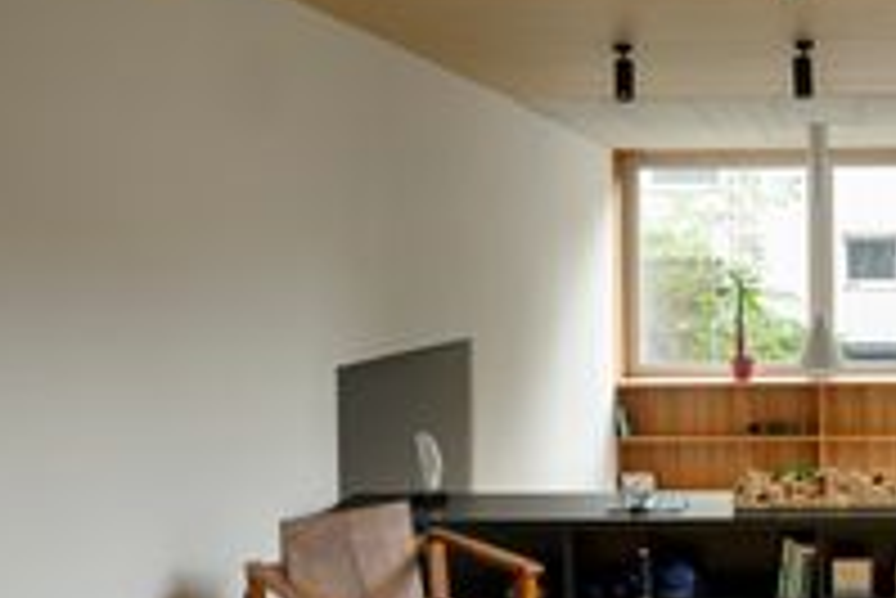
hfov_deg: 42.3
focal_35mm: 42
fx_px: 1046
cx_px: 819
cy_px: 303
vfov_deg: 31.9
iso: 100
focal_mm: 19
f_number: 10
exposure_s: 1/6
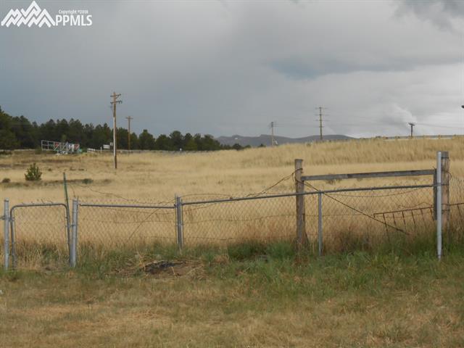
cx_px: 232
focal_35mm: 72
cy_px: 174
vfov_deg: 20.4
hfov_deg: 27.0
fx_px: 965
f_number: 6
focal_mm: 12.8
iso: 160
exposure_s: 1/250
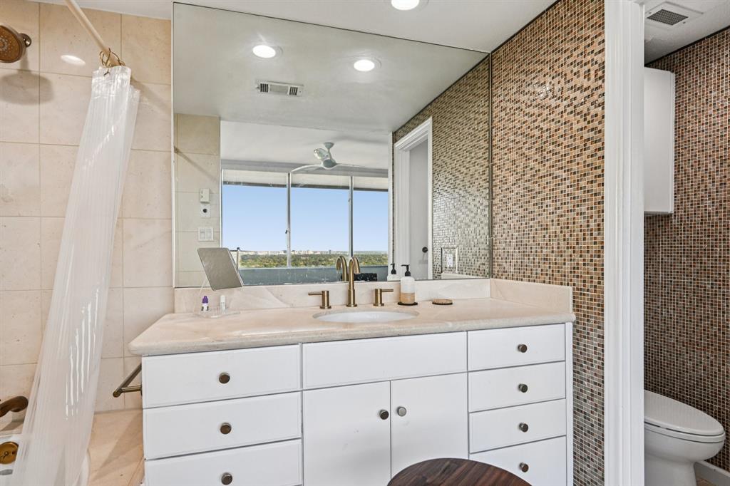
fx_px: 385
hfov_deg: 86.9
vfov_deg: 64.5
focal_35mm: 19
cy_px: 243
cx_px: 365
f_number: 8
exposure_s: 1/125
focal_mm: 19
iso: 400
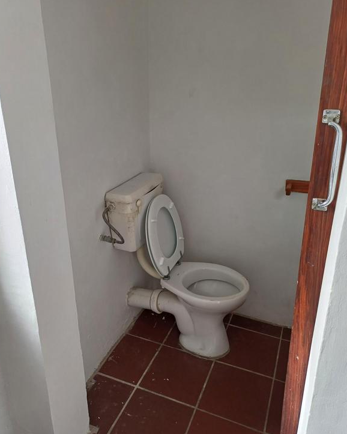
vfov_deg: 64.1
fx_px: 347
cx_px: 171
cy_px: 209
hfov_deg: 53.2
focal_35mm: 27
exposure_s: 1/50
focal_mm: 4.65
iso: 80
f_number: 1.8
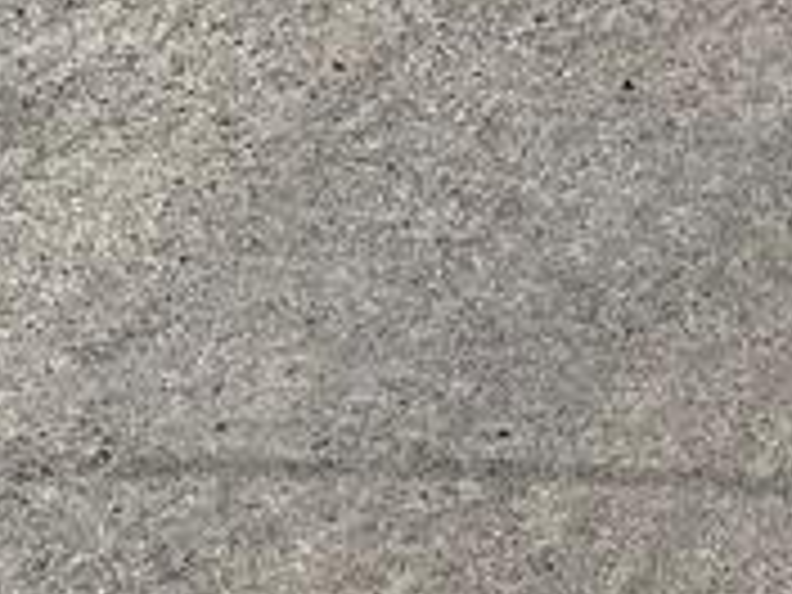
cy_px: -891
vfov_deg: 9.3
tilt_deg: -1.7
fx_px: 3203
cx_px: 954
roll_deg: -0.8
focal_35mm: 140
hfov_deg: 13.7
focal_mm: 6.76
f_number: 1.78
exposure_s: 1/3145
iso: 80
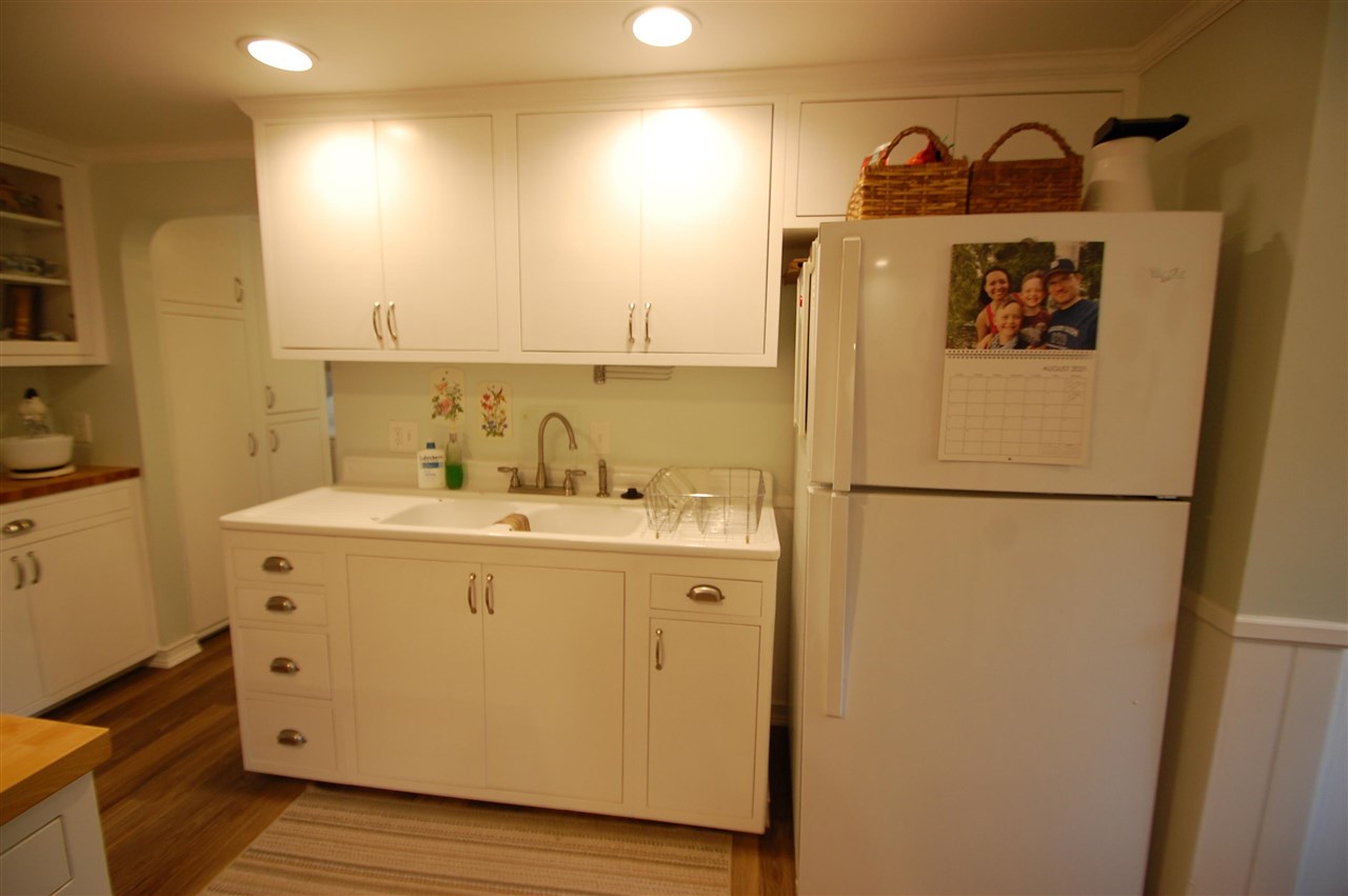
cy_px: 448
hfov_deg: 100.4
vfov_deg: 77.2
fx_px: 561
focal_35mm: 15
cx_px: 674
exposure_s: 1/60
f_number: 4
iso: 400
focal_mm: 10
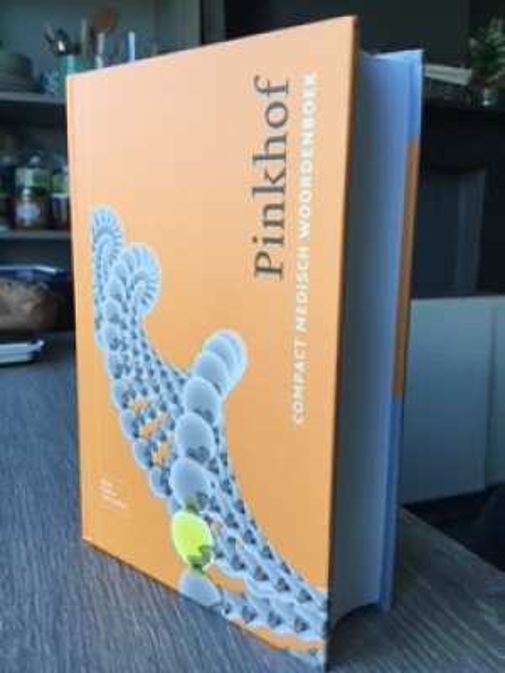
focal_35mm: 31
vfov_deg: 58.4
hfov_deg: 45.4
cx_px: 252
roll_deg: -0.6
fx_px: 603
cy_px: 336
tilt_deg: -9.2
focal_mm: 3.3
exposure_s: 1/33
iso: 40
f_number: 2.4
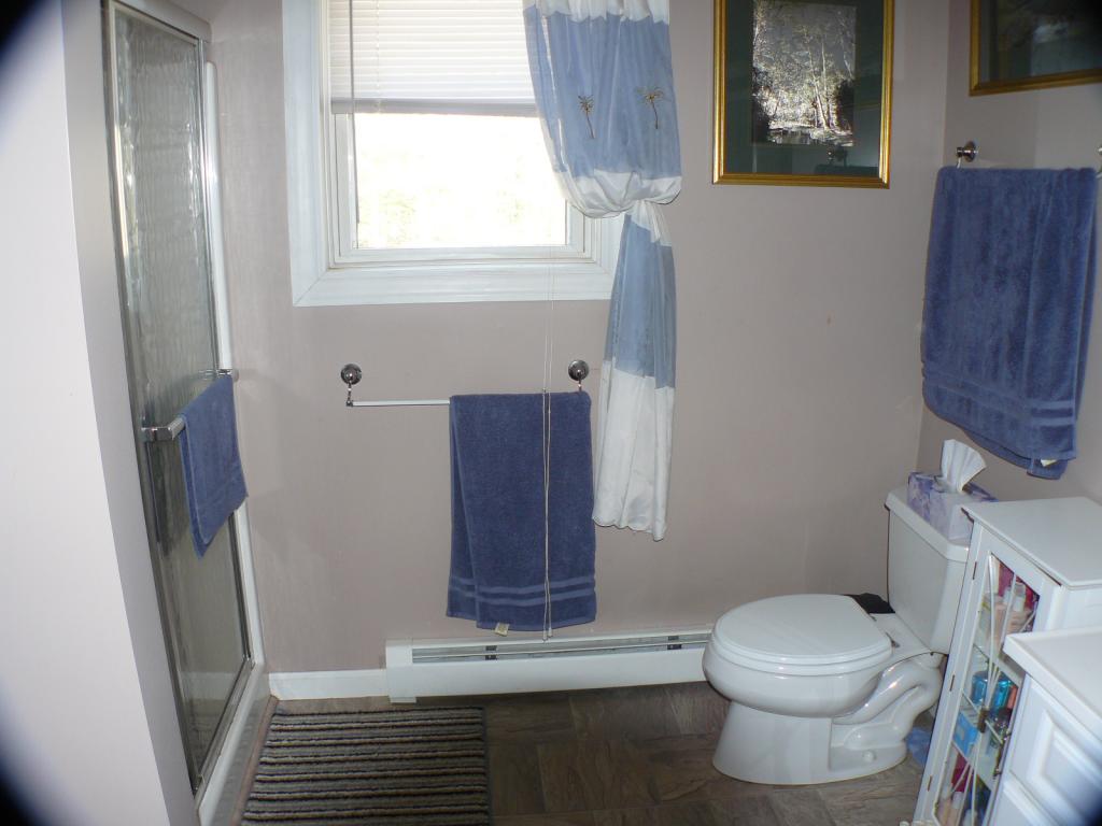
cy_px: 413
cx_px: 551
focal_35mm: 36
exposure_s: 1/25
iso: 100
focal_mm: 6
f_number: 2.8
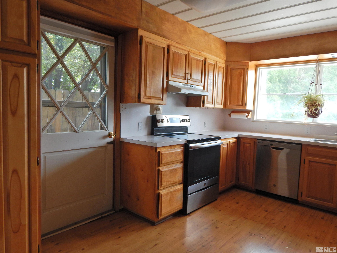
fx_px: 214
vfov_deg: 61.1
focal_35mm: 22
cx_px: 168
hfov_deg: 76.4
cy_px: 126
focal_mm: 4
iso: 125
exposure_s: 1/80
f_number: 3
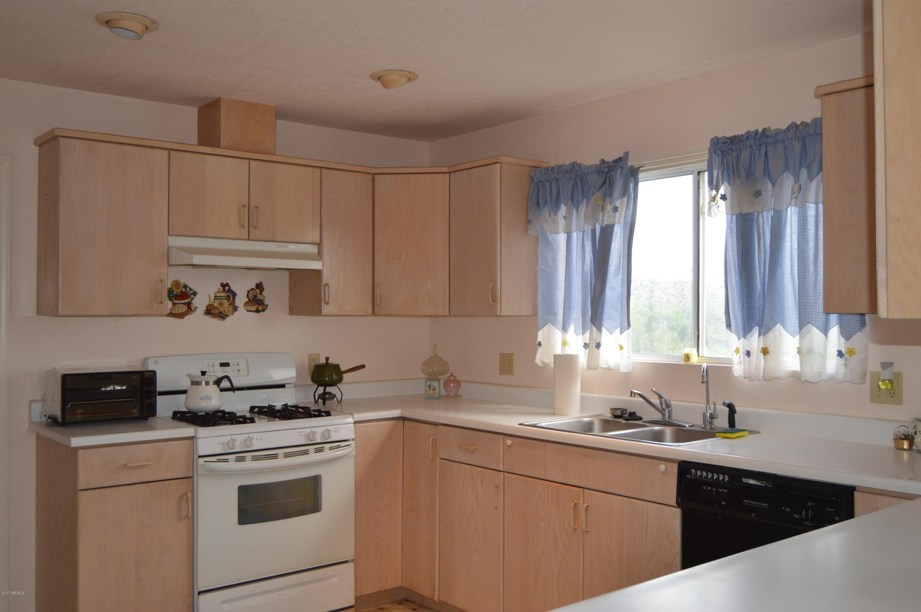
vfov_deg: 39.9
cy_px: 306
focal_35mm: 33
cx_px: 460
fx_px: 843
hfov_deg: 57.3
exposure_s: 1/125
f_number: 4
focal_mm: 22
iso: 250
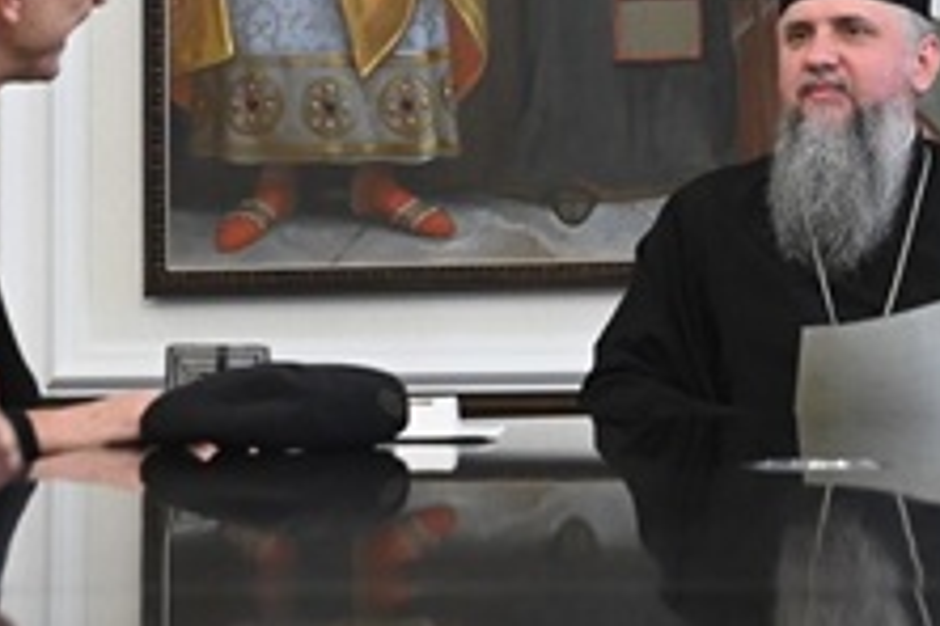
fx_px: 4439
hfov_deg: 12.1
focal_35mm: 170
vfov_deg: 8.0
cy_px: -123
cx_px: 690
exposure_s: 1/320
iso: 2500
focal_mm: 42
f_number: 3.5
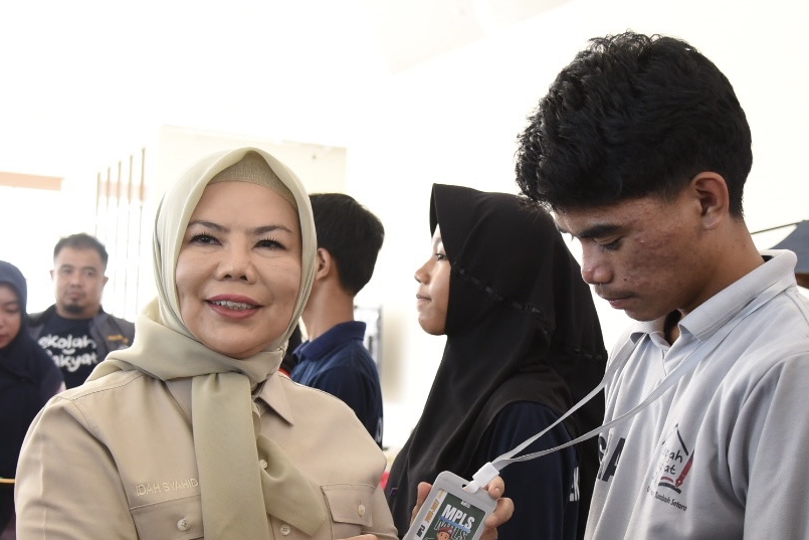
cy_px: 456
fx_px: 1146
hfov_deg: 38.9
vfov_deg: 25.9
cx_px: 427
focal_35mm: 51
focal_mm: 30
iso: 1250
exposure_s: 1/160
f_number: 4.5
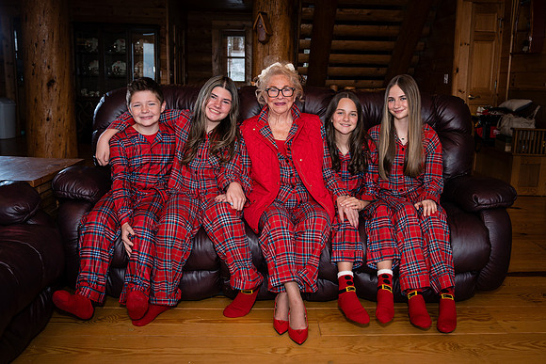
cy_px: 175
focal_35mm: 35
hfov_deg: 54.1
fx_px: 534
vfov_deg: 37.7
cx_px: 297
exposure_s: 1/160
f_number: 4
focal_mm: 30
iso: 400
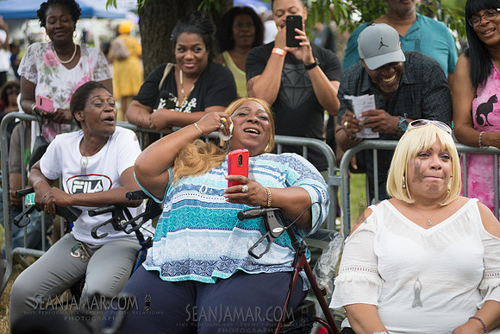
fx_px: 1111
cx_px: 250
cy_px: 167
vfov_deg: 17.1
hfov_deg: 25.4
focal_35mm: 80
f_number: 3.5
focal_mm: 80
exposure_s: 1/80
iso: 1250
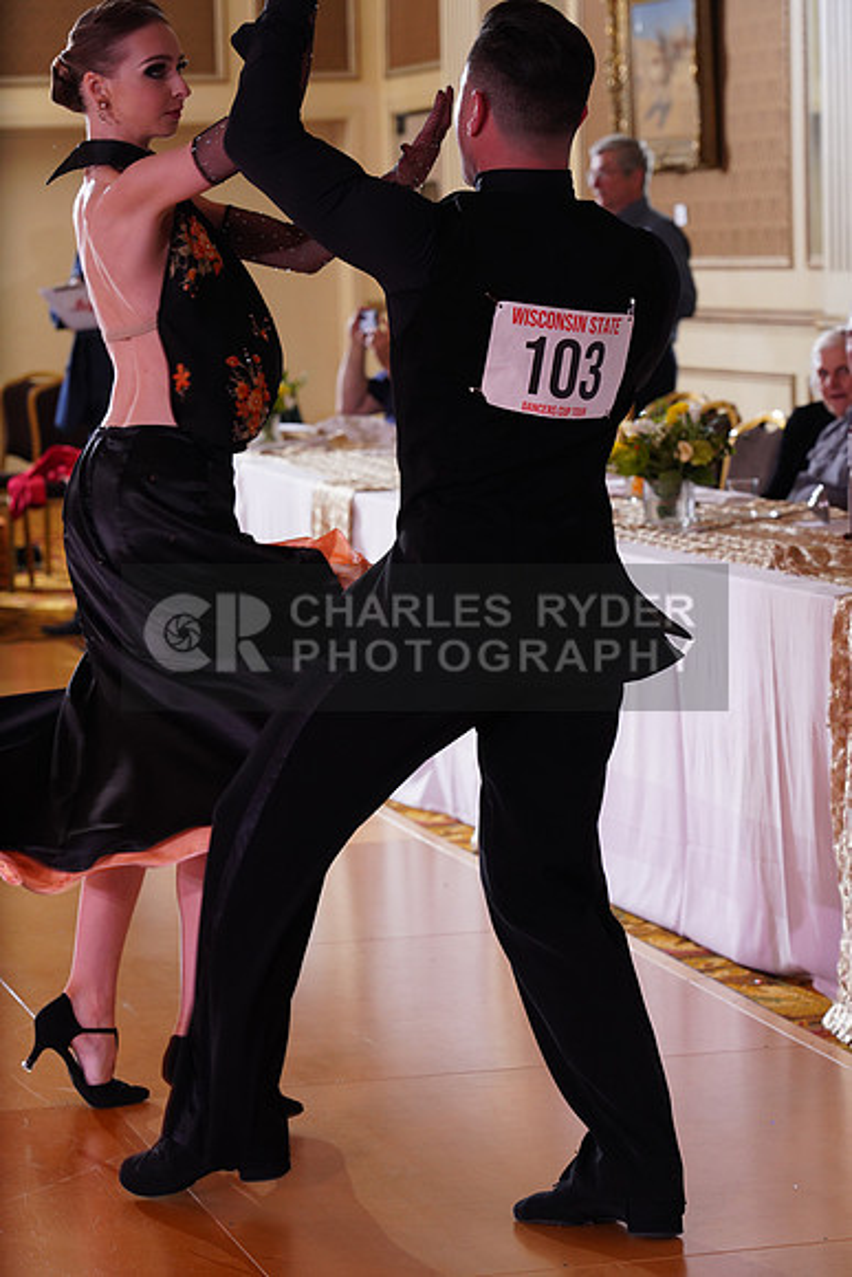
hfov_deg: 13.0
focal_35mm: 105
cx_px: 426
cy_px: 638
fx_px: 3725
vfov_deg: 19.5
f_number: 6.3
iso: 1600
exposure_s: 1/200
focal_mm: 105
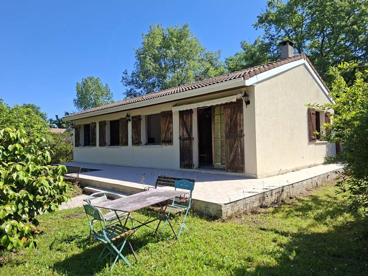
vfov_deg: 58.9
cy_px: 138
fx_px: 245
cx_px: 184
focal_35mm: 23
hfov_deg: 73.9
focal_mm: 5.54
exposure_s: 1/1618
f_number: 1.8
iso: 50
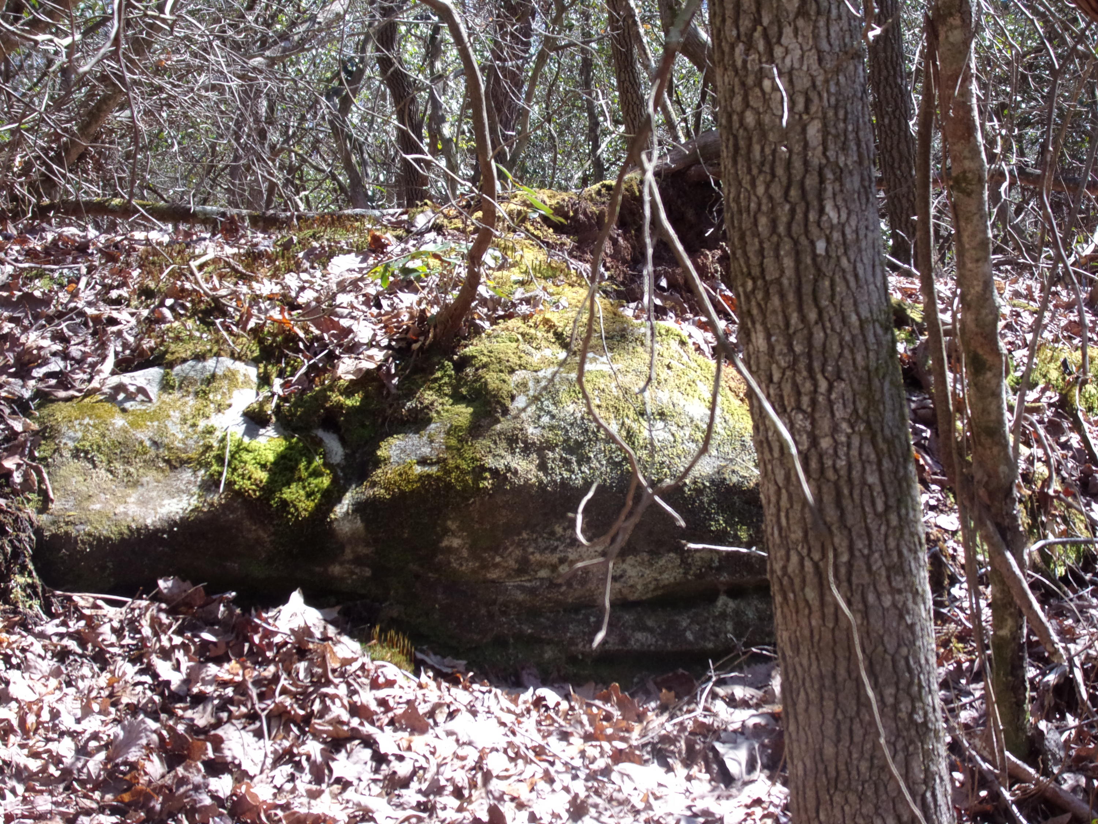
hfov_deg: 35.5
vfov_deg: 27.0
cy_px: 412
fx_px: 1713
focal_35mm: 54
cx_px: 549
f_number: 4.3
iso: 80
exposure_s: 1/125
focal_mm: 9.8
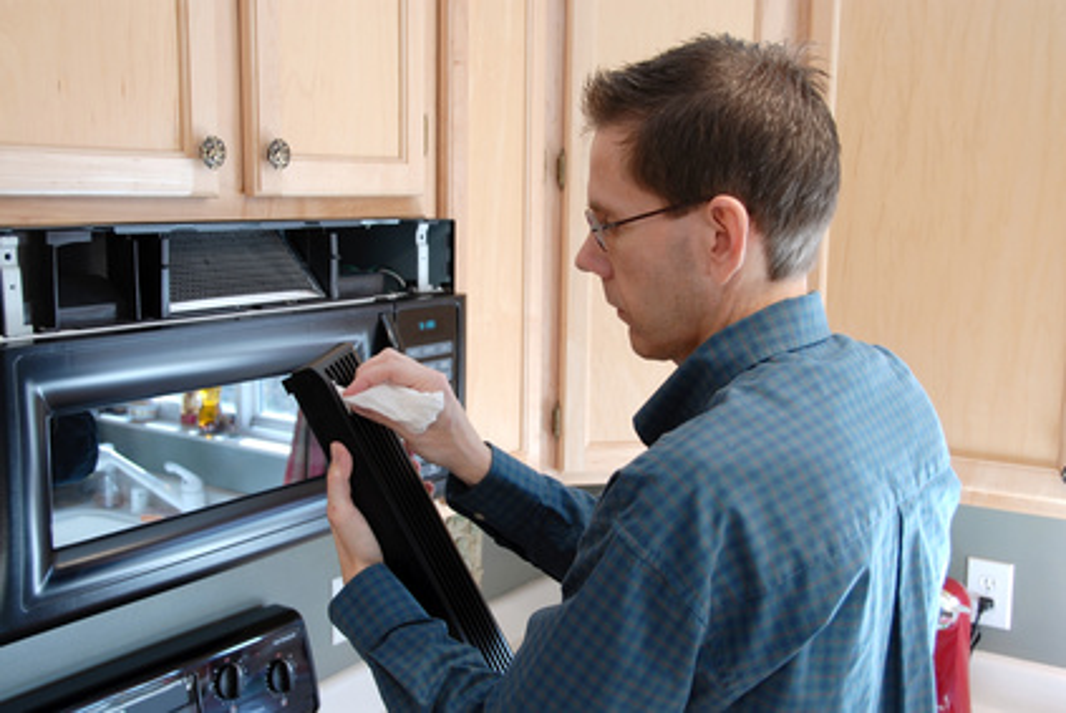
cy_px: 356
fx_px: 1245
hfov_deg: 46.4
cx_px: 533
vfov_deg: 32.0
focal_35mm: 42
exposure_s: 1/4
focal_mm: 28
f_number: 4.5
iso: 100
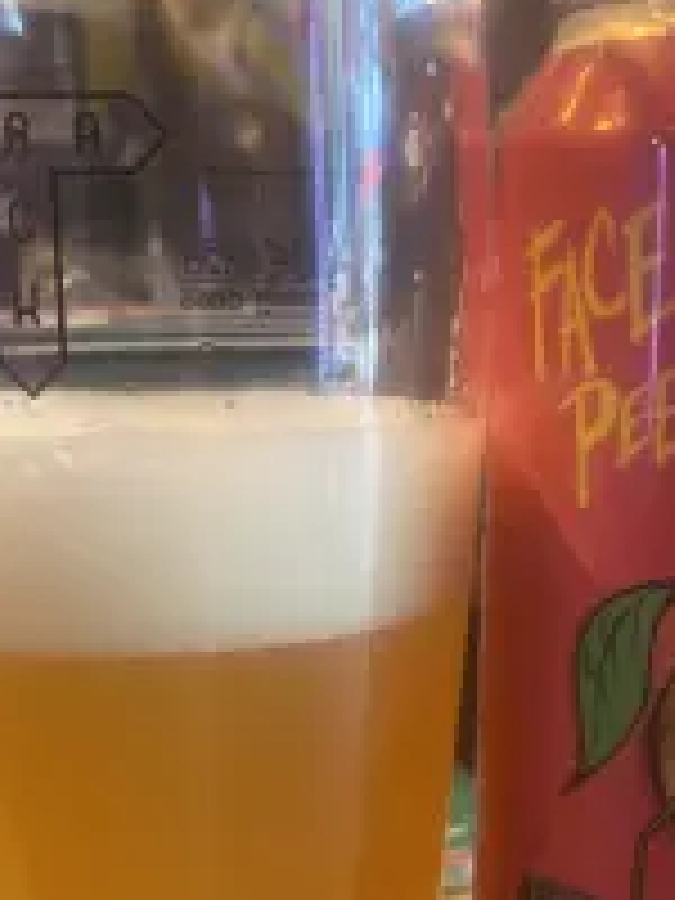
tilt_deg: -10.7
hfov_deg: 29.0
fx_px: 1300
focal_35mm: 50
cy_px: 580
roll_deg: -0.6
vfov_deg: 37.9
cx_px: 423
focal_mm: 4.25
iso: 320
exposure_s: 1/50
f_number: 1.8
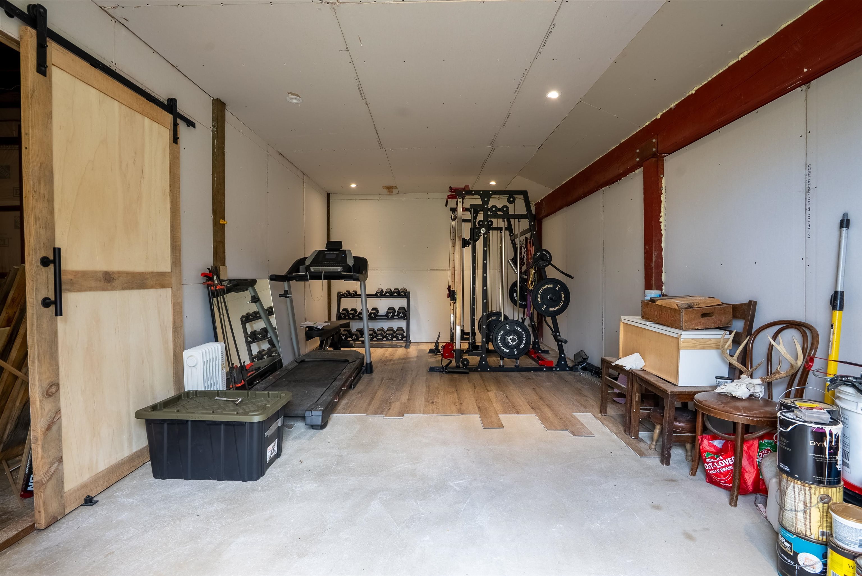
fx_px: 383
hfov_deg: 96.7
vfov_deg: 73.8
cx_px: 431
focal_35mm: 16
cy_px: 288
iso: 400
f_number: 8
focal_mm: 16
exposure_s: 1/160
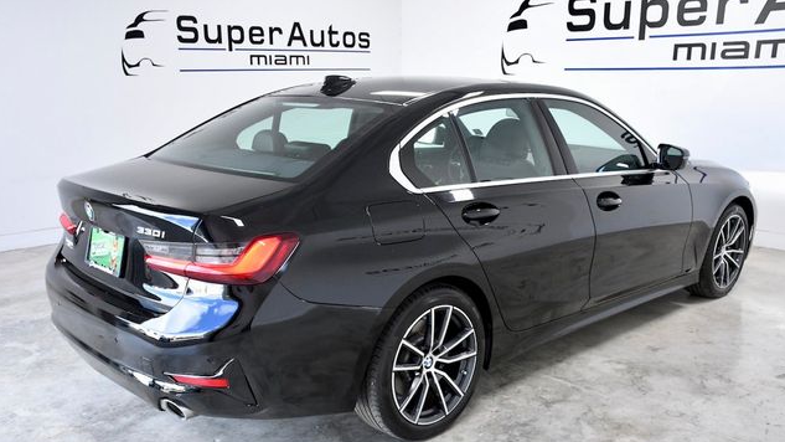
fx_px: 749
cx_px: 392
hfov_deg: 55.3
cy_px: 263
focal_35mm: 36
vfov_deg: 32.7
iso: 2500
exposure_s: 1/250
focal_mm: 23
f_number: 8
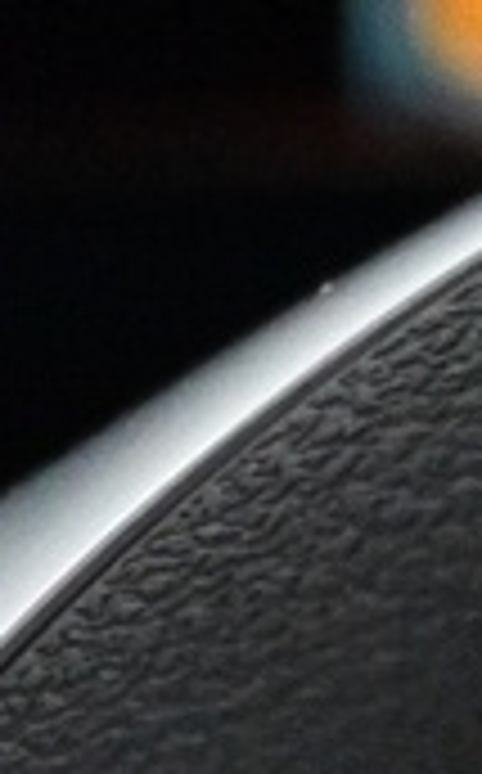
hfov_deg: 3.7
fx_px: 6997
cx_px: -1532
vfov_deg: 5.9
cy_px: 2250
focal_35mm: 332
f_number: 4.2
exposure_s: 1/80
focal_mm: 23
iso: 4000
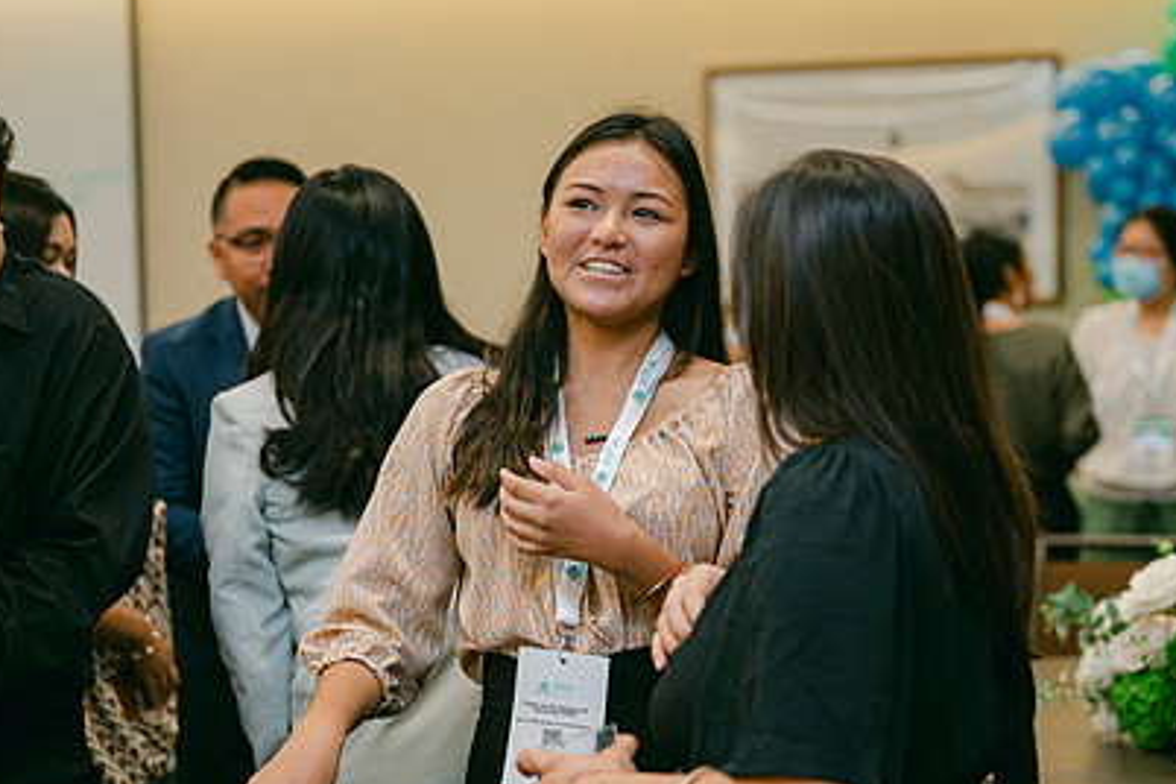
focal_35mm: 73
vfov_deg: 18.6
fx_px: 2384
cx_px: 641
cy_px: 494
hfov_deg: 27.7
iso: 500
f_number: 2
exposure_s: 1/125
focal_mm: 50
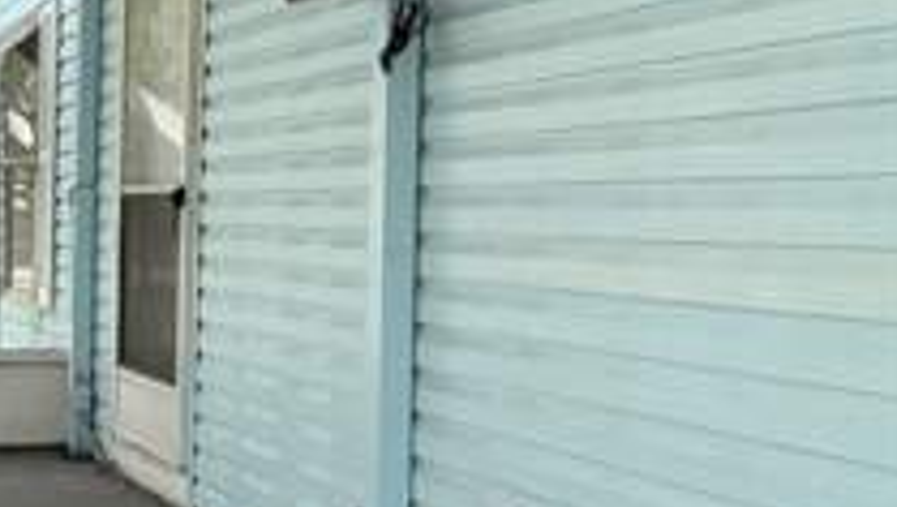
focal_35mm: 65
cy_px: 305
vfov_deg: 18.6
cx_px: -116
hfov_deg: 28.9
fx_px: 1547
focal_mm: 5.96
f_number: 1.6
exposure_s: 1/1337
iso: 64
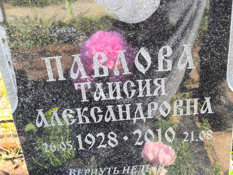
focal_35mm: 50
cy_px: 88
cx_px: 116
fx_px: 337
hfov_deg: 38.2
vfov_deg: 29.1
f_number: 1.7
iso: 50
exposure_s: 1/100
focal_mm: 4.71
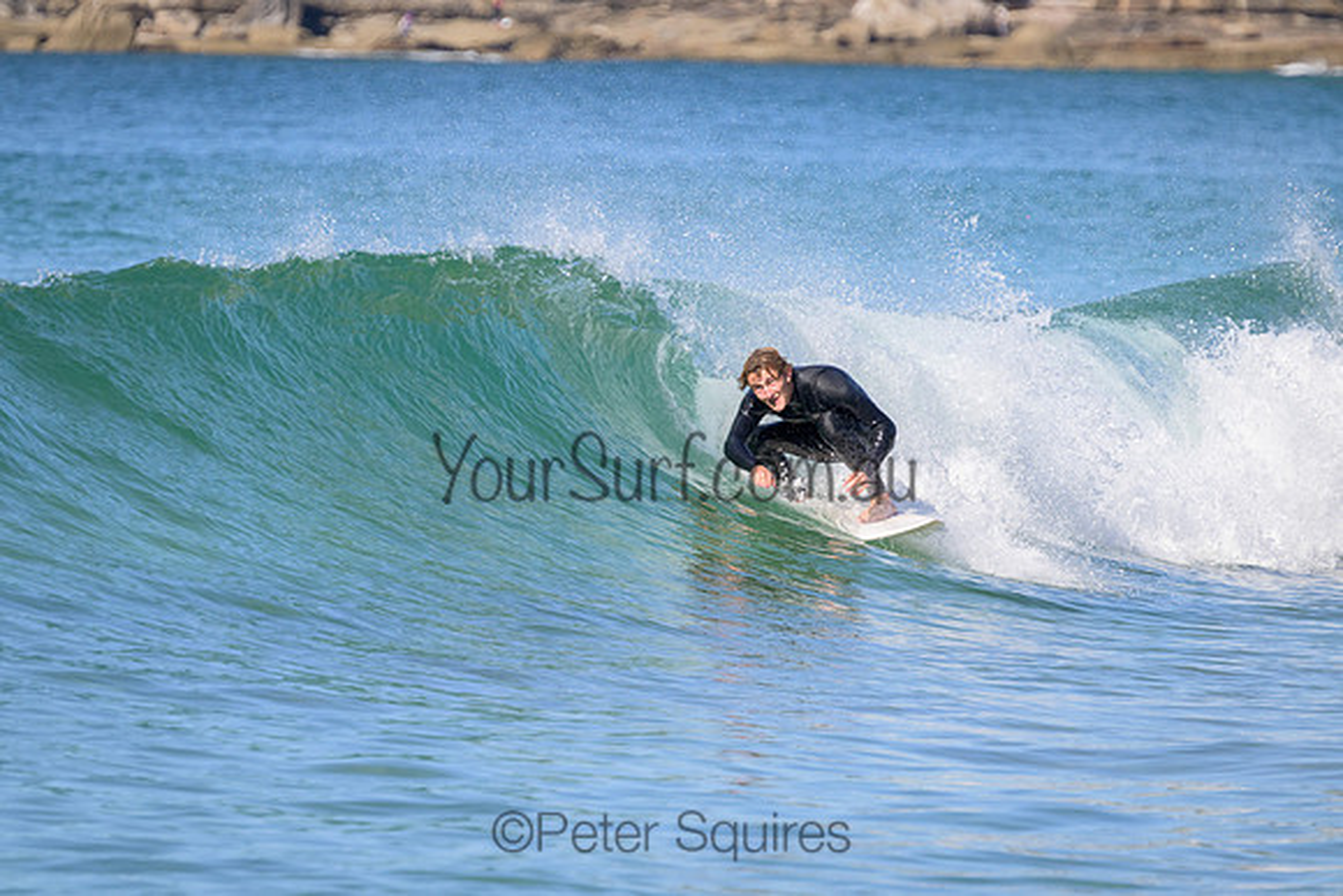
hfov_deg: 3.4
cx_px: 672
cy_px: 448
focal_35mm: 610
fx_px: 22761
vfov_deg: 2.3
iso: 1250
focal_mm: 610
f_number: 11
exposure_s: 1/2000
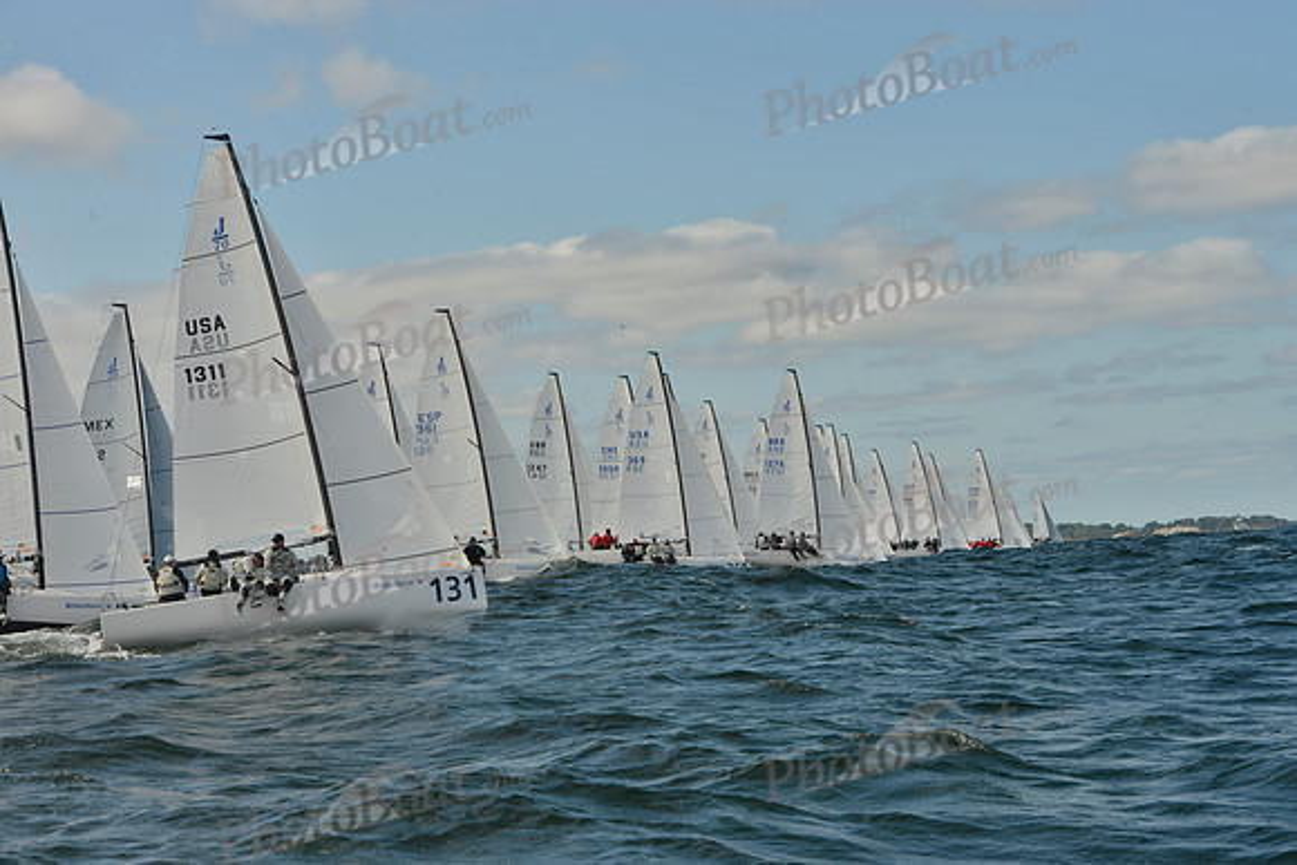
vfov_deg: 19.5
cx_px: 648
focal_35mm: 70
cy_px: 432
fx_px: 2522
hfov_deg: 28.8
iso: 400
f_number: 11
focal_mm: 70
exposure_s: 1/1000
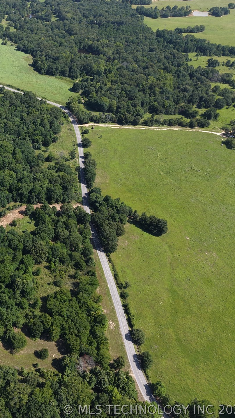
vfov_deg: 56.6
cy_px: 210
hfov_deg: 30.0
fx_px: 388
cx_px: -29
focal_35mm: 35
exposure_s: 1/2000
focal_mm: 8.67
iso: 100
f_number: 1.8
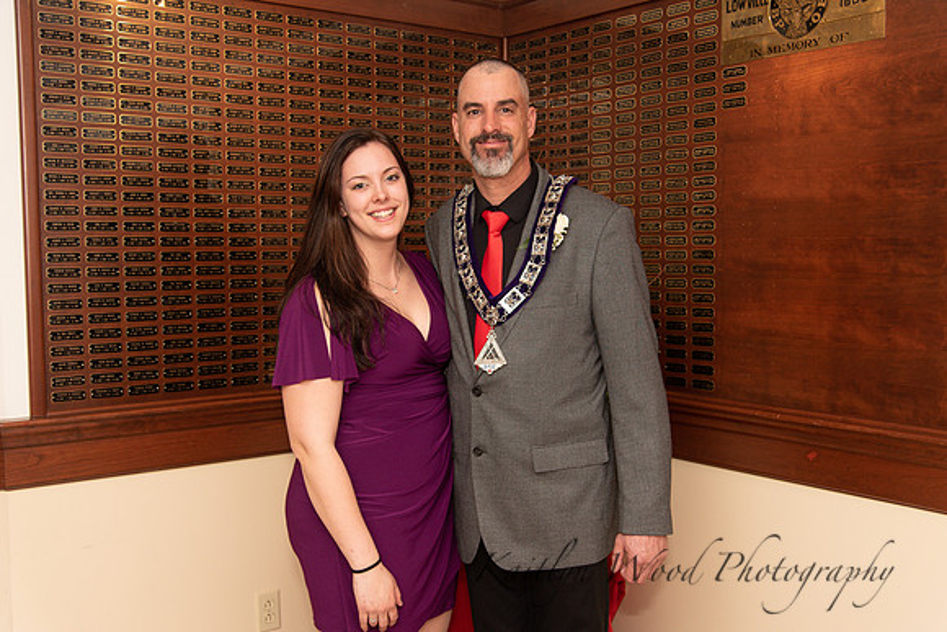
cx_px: 474
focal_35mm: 38
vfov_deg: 35.1
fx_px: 1000
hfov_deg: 50.7
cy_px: 316
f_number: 4
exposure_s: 1/200
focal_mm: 38
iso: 800
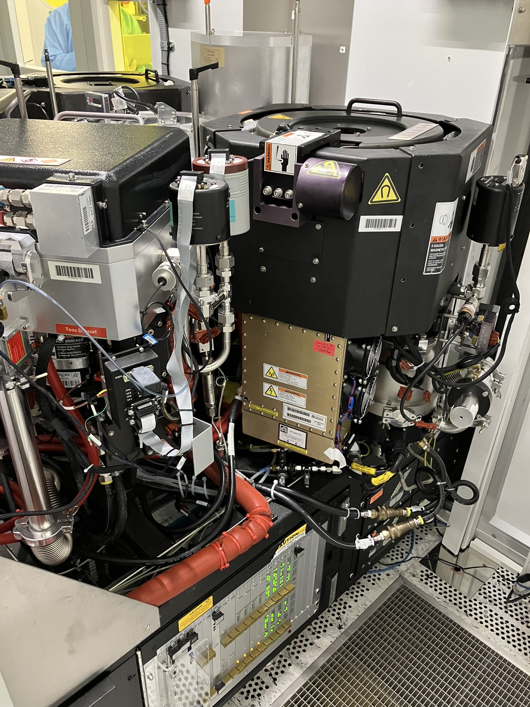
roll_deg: -1.2
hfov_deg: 49.7
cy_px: 354
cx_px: 265
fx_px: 572
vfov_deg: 63.4
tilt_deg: -30.3
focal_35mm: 28
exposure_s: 1/33
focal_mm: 3.99
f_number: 1.8
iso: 400
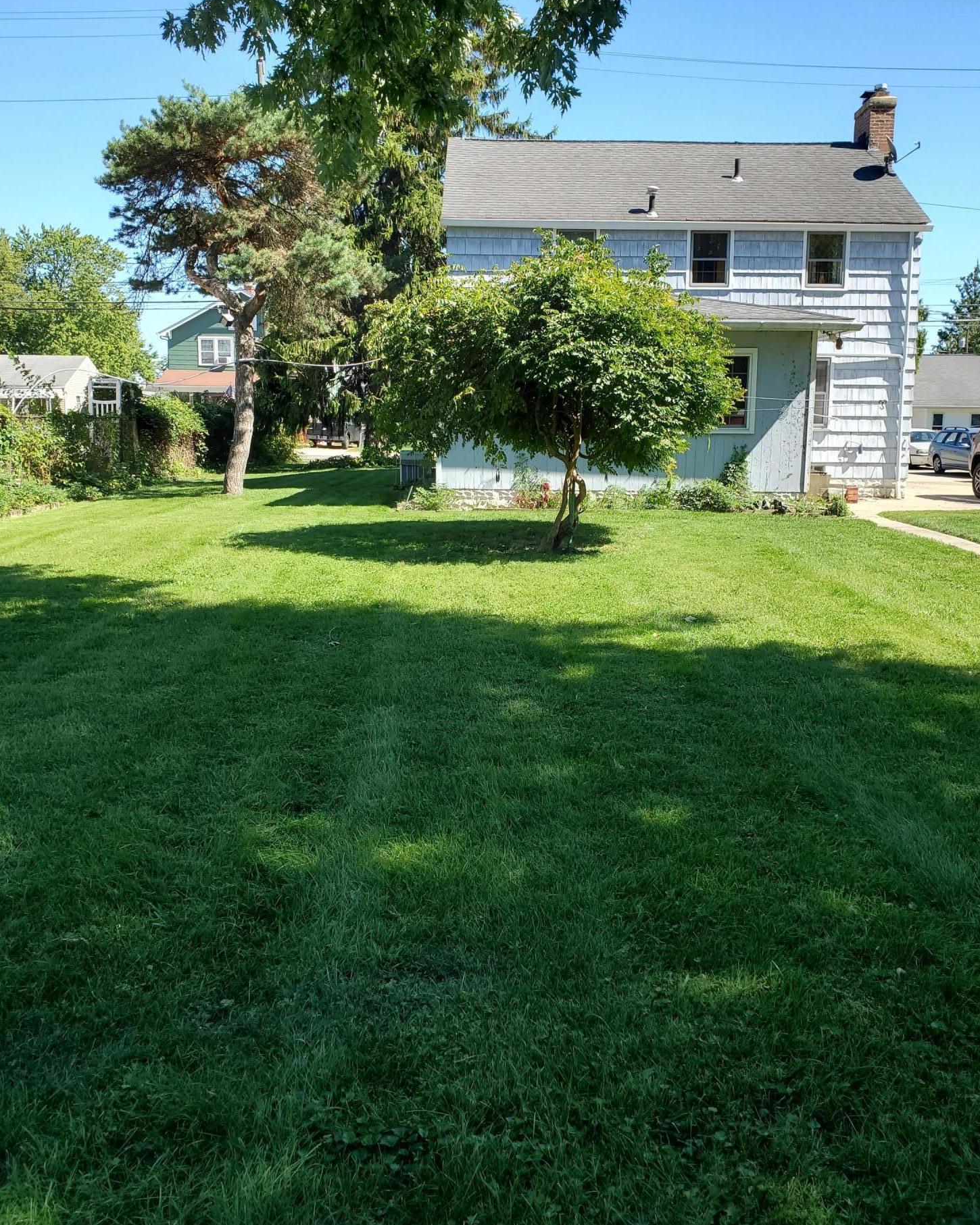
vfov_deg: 62.1
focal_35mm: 28
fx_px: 1015
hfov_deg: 51.5
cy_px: 553
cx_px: 485
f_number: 2.4
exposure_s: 1/544
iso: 50
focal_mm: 4.3
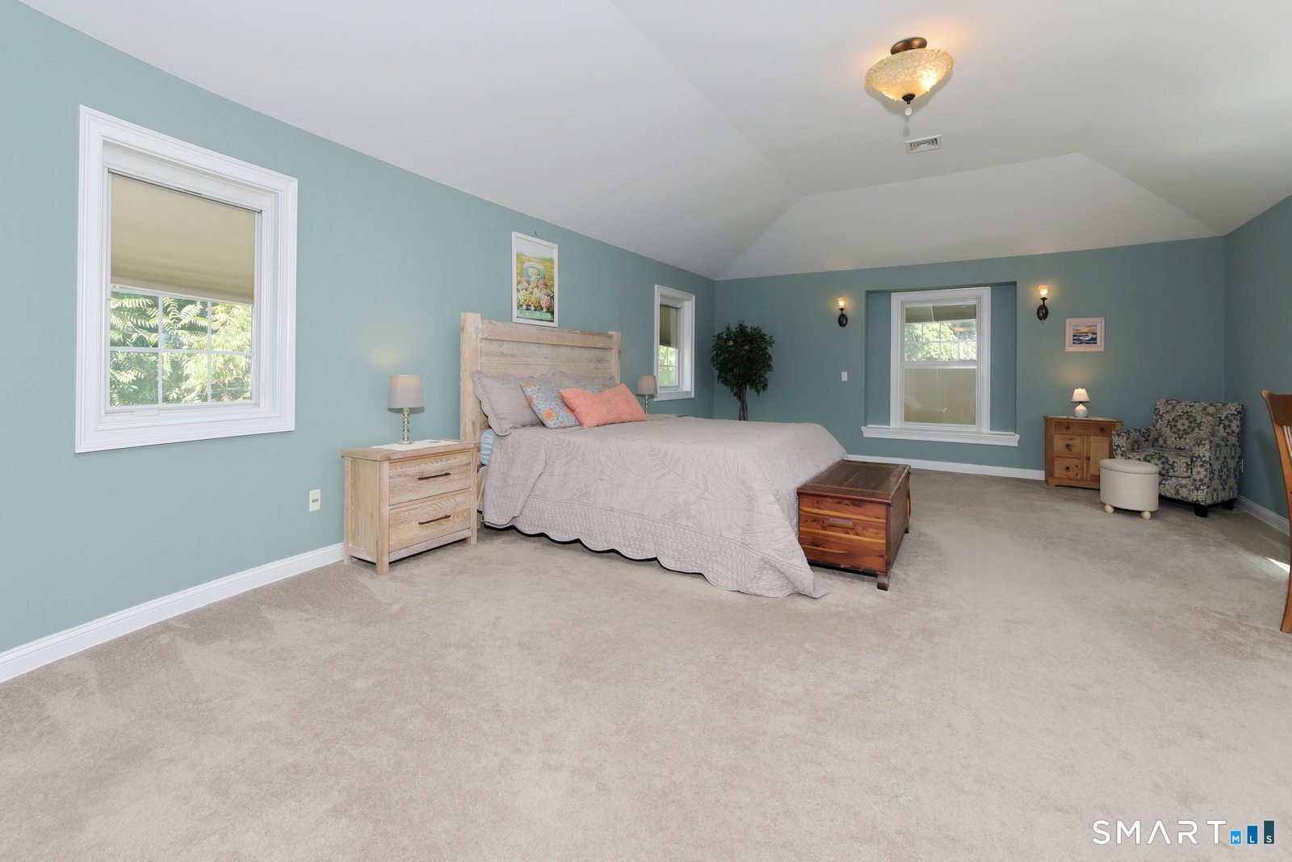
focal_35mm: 14
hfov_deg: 104.2
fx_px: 503
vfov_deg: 81.3
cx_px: 646
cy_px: 431
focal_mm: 14
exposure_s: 1/125
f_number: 8
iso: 400
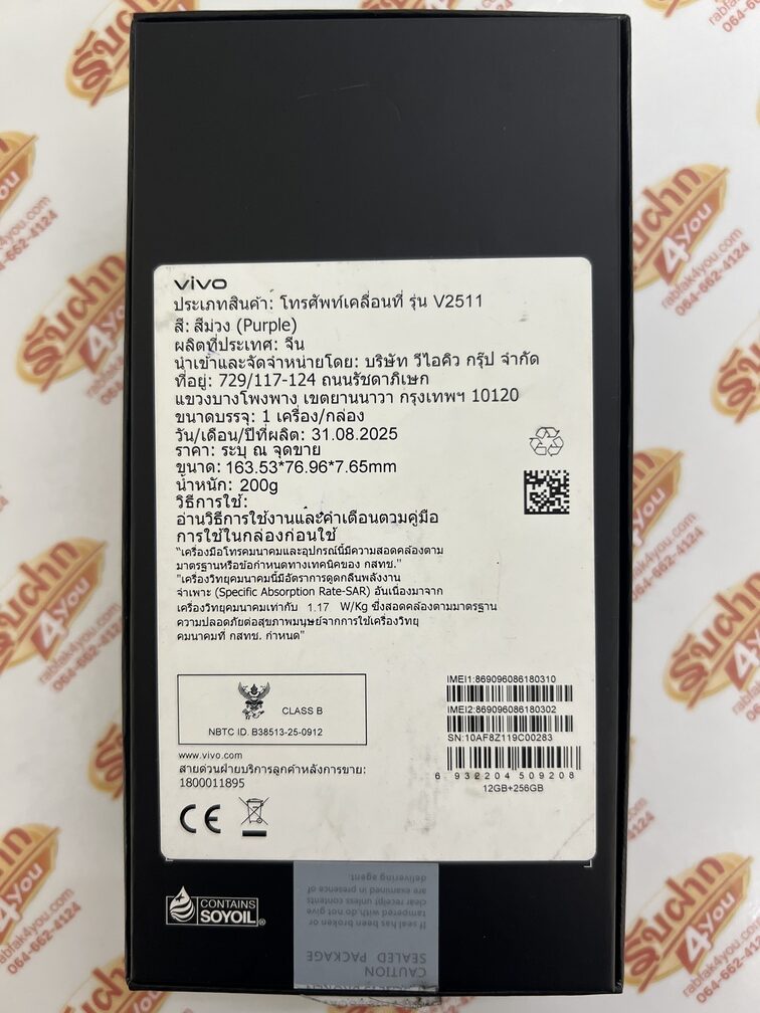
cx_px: 380
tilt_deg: -88.9
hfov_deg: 53.1
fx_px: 761
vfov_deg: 67.3
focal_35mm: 26
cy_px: 506
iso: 125
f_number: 1.5
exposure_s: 1/121
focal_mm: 5.7
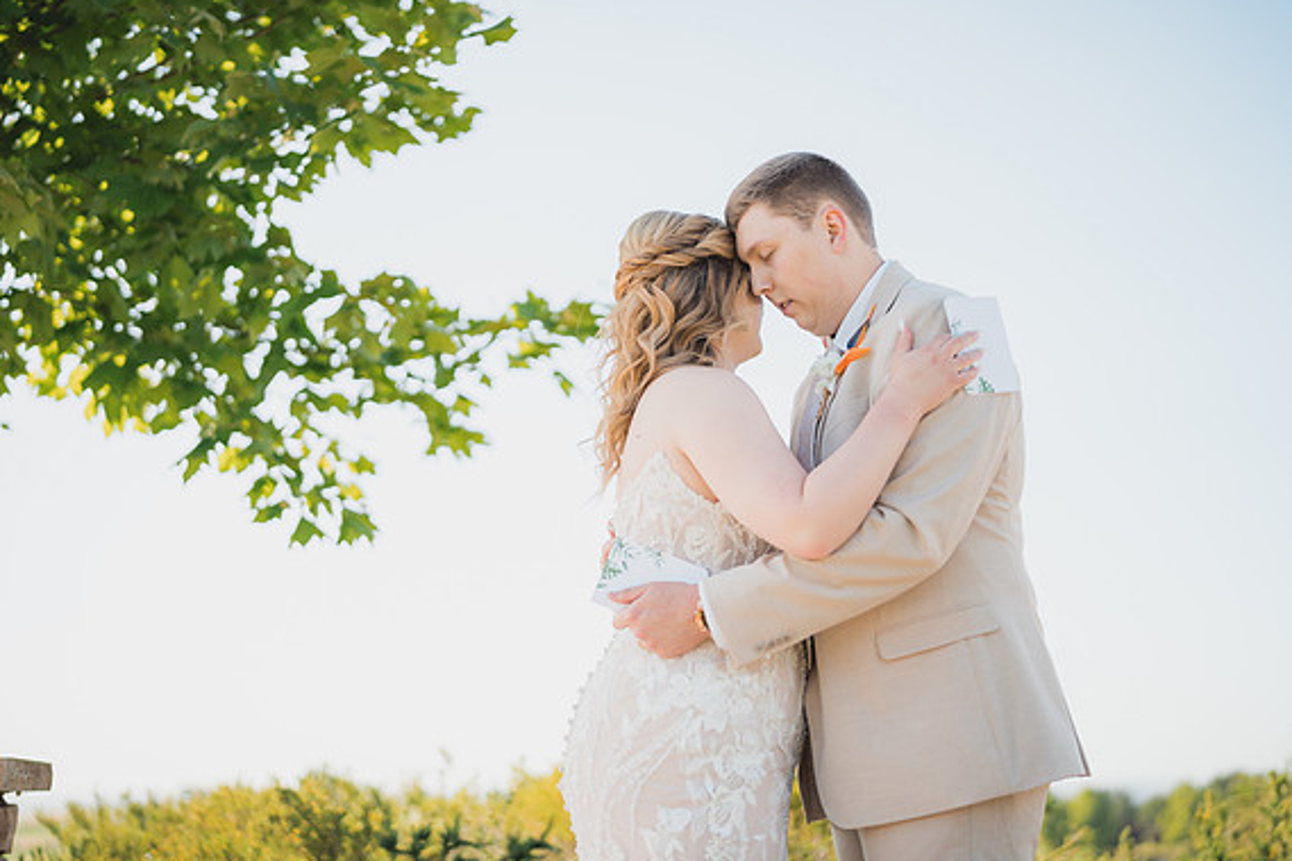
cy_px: 426
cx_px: 636
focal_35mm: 51
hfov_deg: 38.9
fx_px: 1830
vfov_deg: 26.5
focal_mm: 50
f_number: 1.4
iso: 125
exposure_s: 1/2500
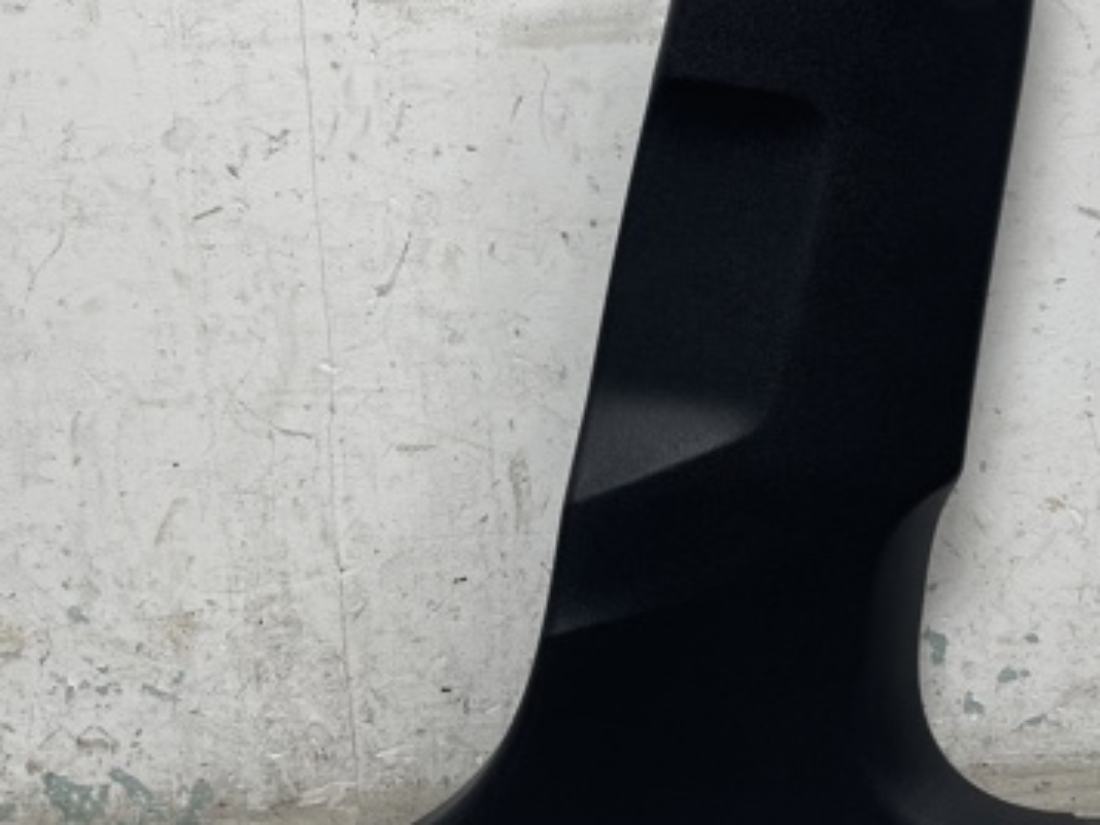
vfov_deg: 32.1
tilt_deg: -14.3
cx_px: 671
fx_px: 1430
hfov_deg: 41.8
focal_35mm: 45
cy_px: 334
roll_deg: +1.2
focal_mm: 5.1
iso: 80
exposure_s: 1/100
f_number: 1.6
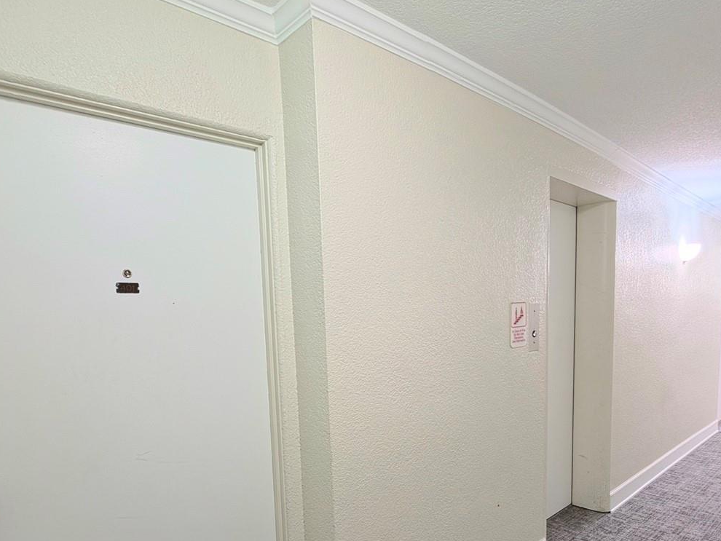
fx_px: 438
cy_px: 374
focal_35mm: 21
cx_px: 377
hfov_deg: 78.9
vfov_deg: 61.4
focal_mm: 2.2
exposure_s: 1/13.4
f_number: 1.9
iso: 500
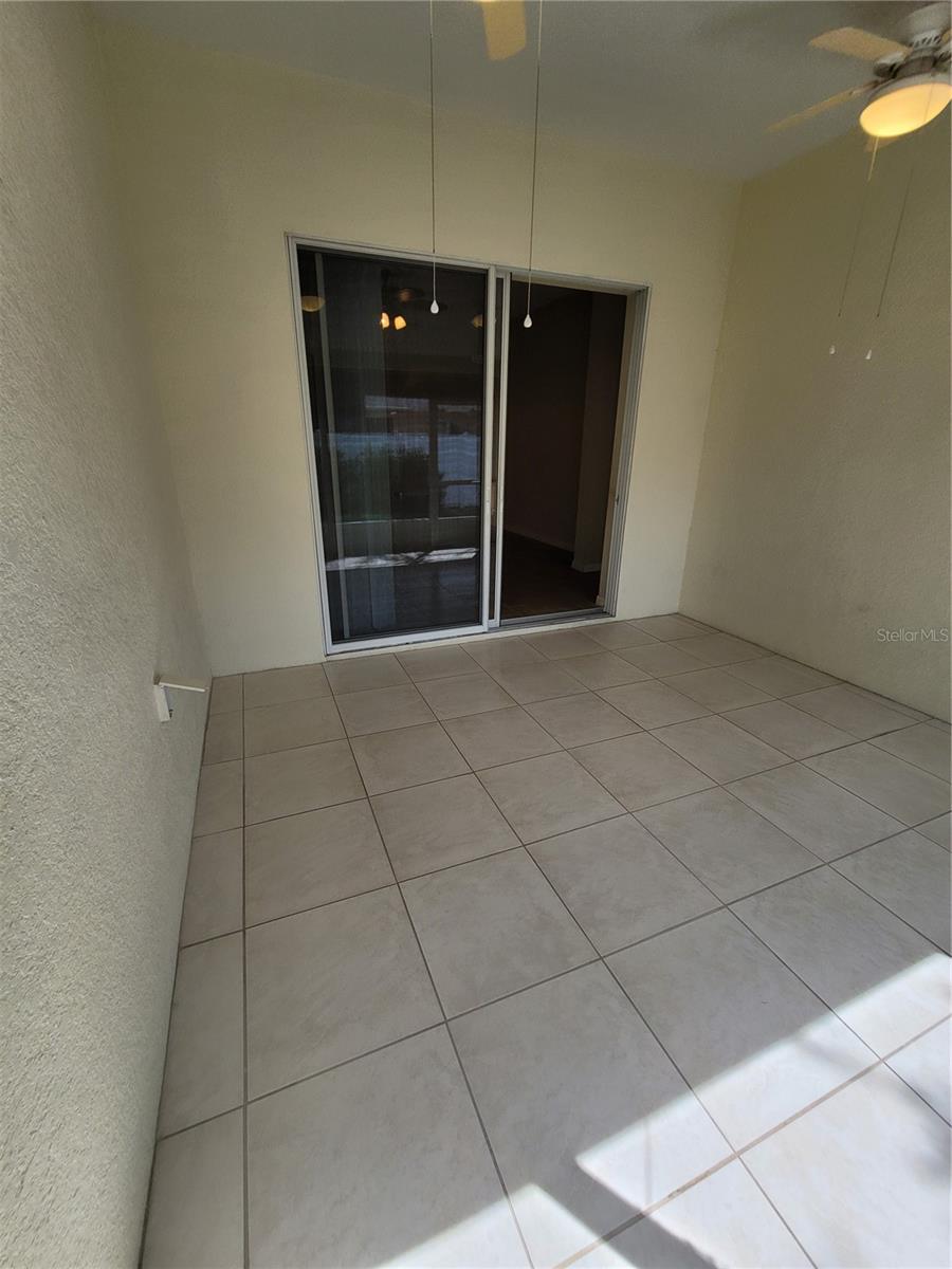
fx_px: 477
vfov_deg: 106.2
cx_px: 476
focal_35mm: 13
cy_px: 634
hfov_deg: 89.9
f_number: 2.2
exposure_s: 1/351
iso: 64
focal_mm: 2.2
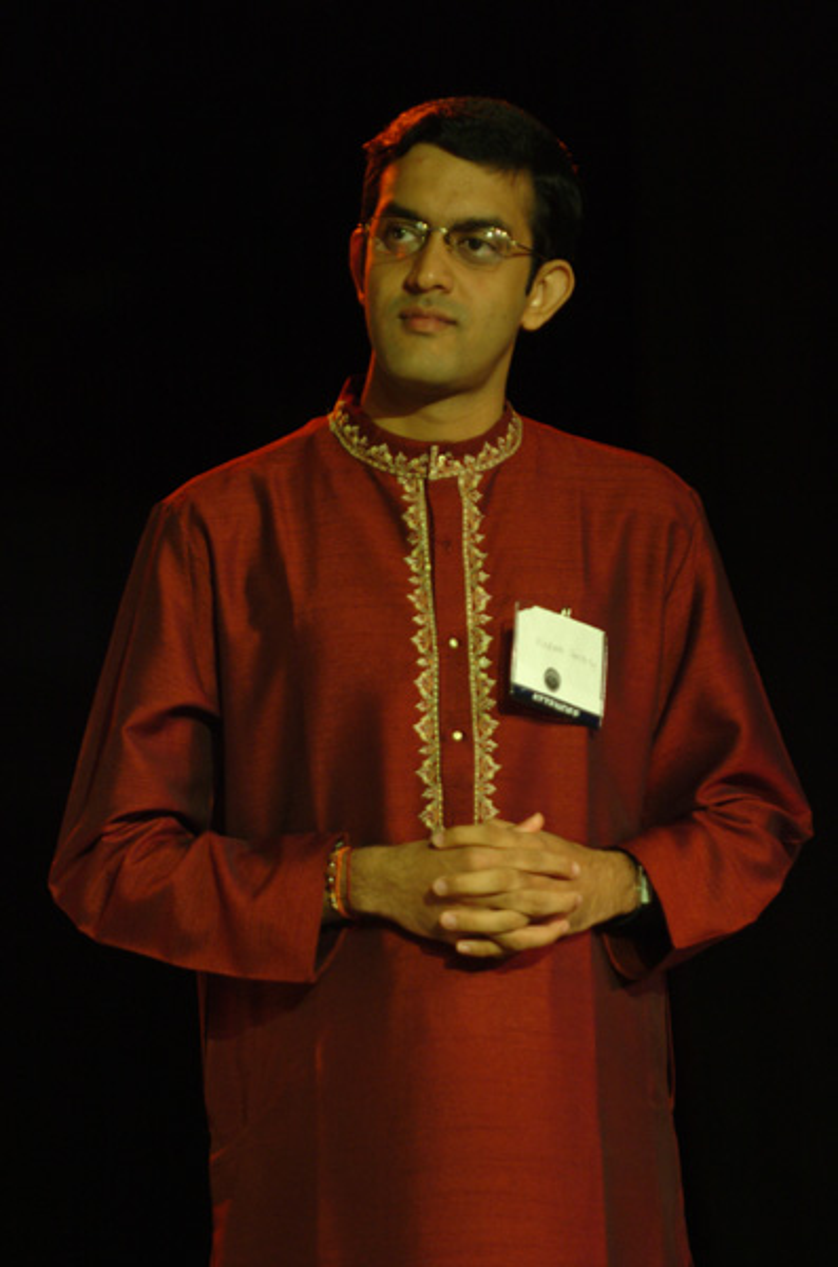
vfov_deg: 8.1
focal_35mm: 255
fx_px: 8950
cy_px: 634
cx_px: 419
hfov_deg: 5.4
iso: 400
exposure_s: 1/30
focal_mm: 170
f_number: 2.8
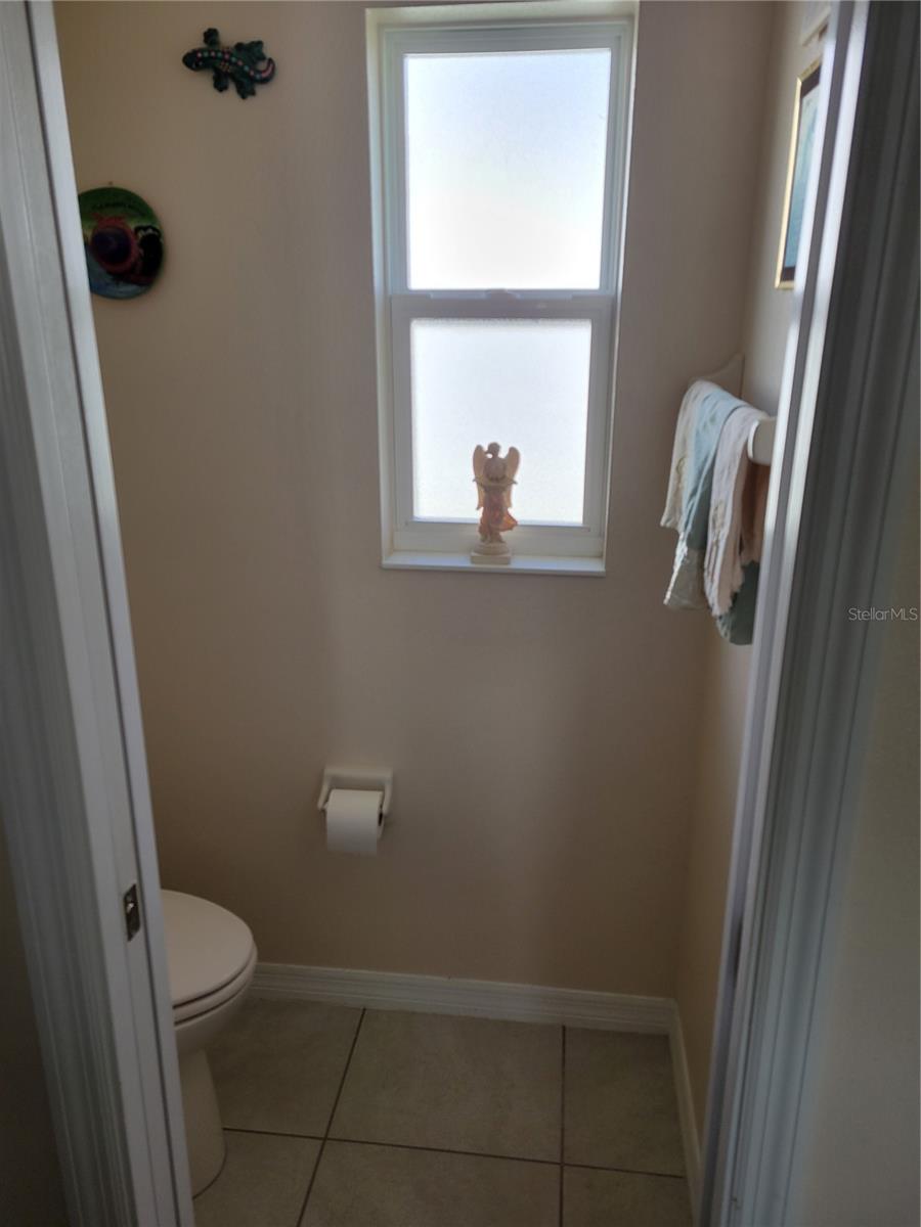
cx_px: 460
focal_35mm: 26
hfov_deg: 53.1
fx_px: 922
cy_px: 614
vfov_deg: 67.3
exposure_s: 1/120
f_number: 1.8
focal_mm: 5.4
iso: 40
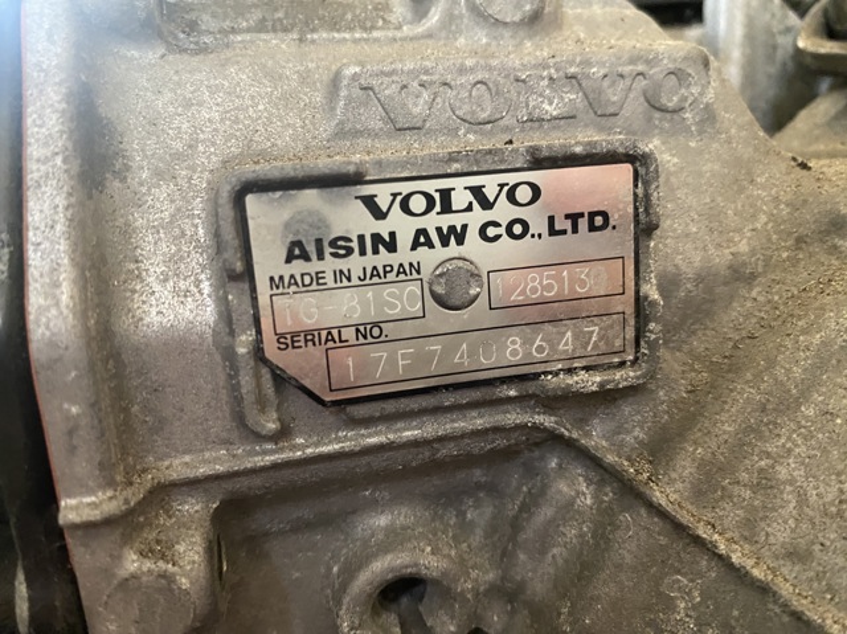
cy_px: 317
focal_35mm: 25
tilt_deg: -3.5
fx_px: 611
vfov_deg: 54.8
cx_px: 424
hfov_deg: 69.4
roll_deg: -10.8
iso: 500
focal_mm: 4.25
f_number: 1.8
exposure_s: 1/40
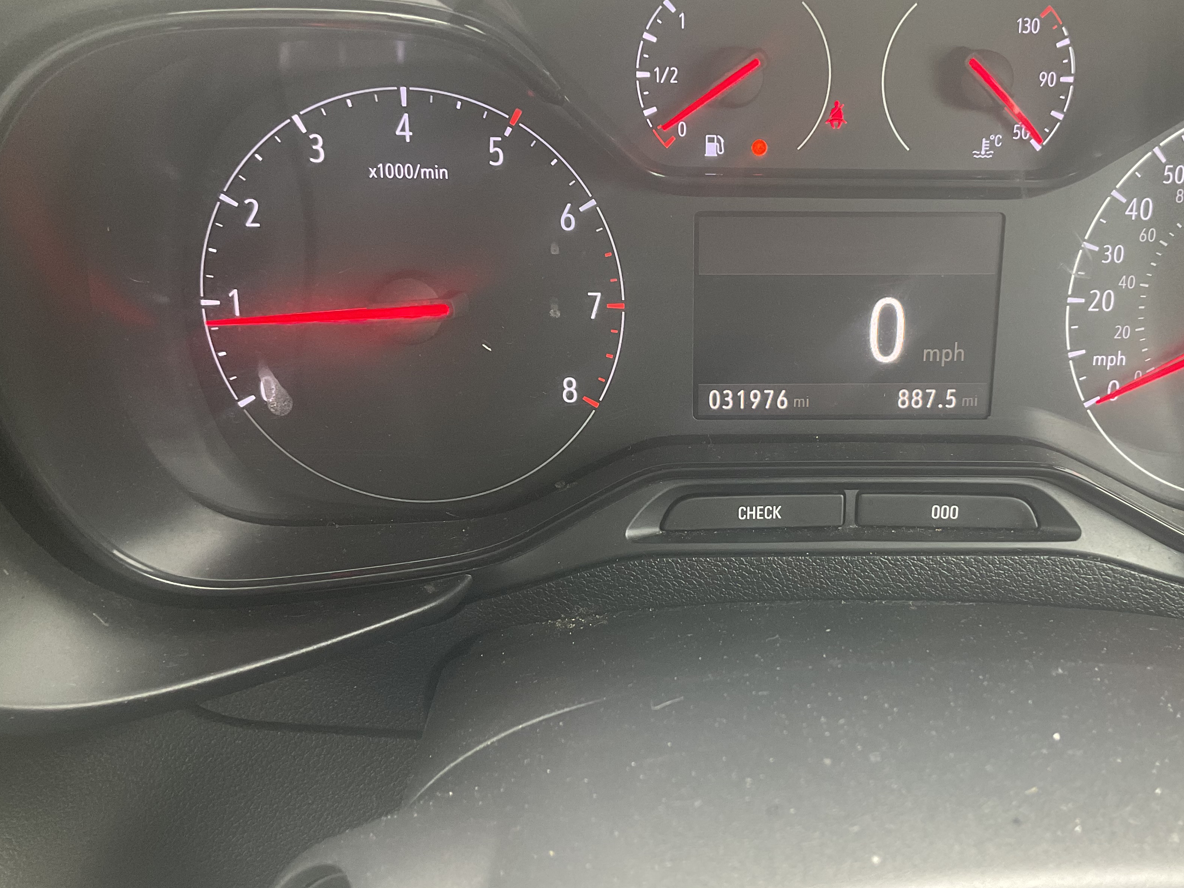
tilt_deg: -42.1
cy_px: 458
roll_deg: -4.3
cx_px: 723
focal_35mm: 37
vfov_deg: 38.7
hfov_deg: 49.8
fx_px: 1266
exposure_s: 1/60
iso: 80
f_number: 1.8
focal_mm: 3
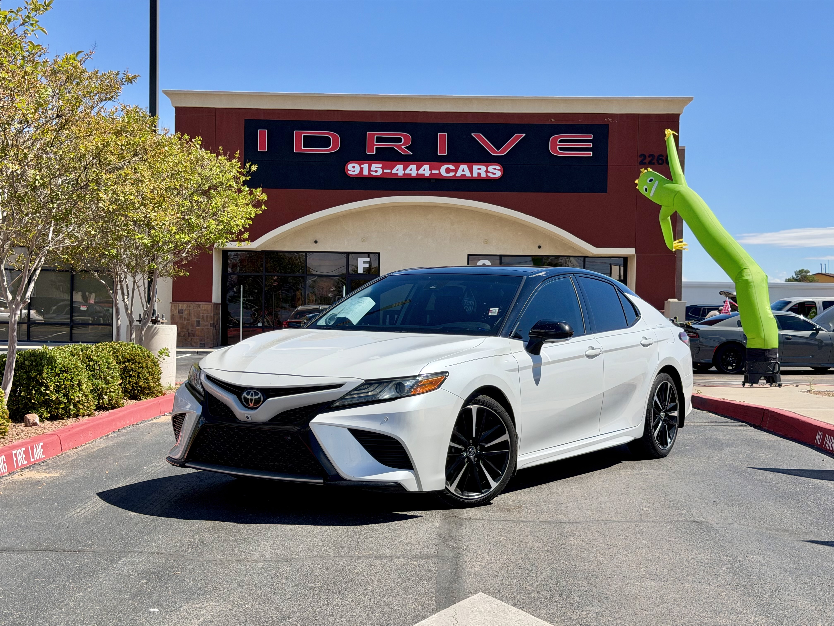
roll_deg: -0.9
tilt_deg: -0.4
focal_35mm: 48
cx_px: 417
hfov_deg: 39.7
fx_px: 1156
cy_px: 313
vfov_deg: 30.3
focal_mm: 6.76
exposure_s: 1/4878
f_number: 1.78
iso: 80
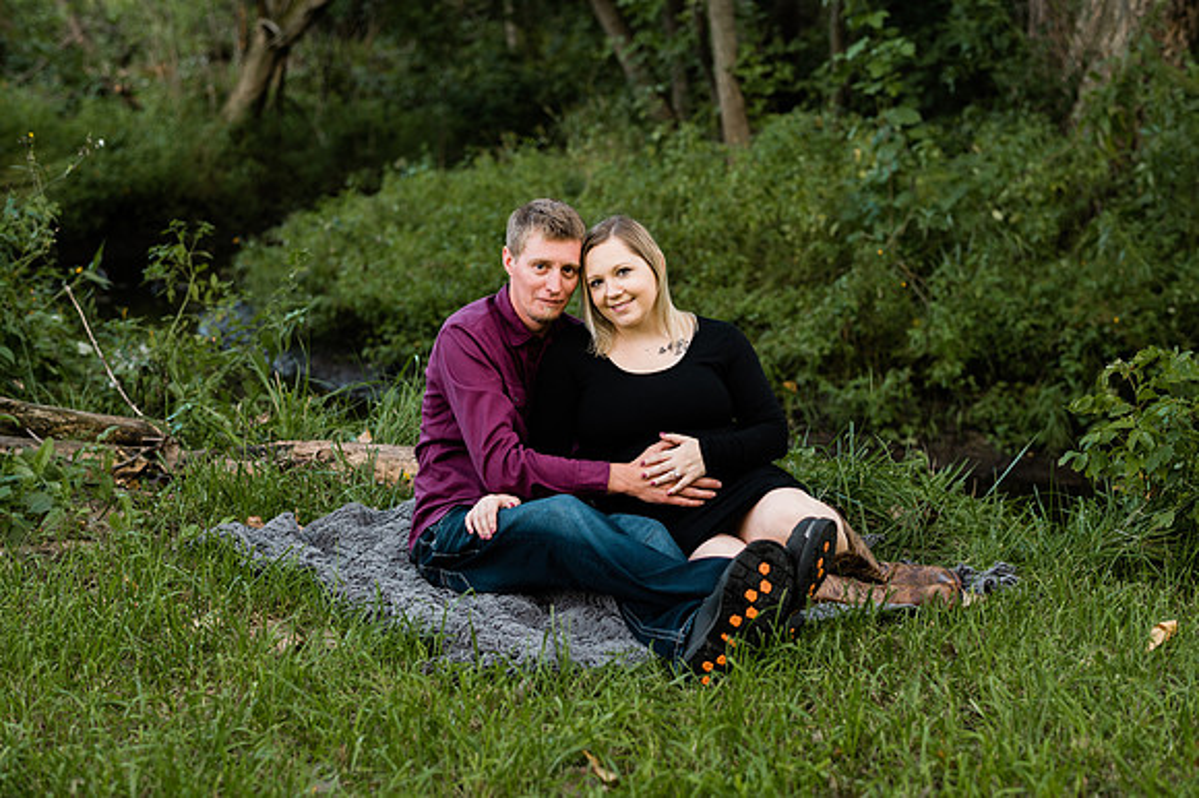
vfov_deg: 23.4
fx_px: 1931
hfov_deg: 34.5
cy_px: 399
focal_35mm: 58
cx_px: 600
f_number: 2.8
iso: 400
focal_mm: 58
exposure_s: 1/200
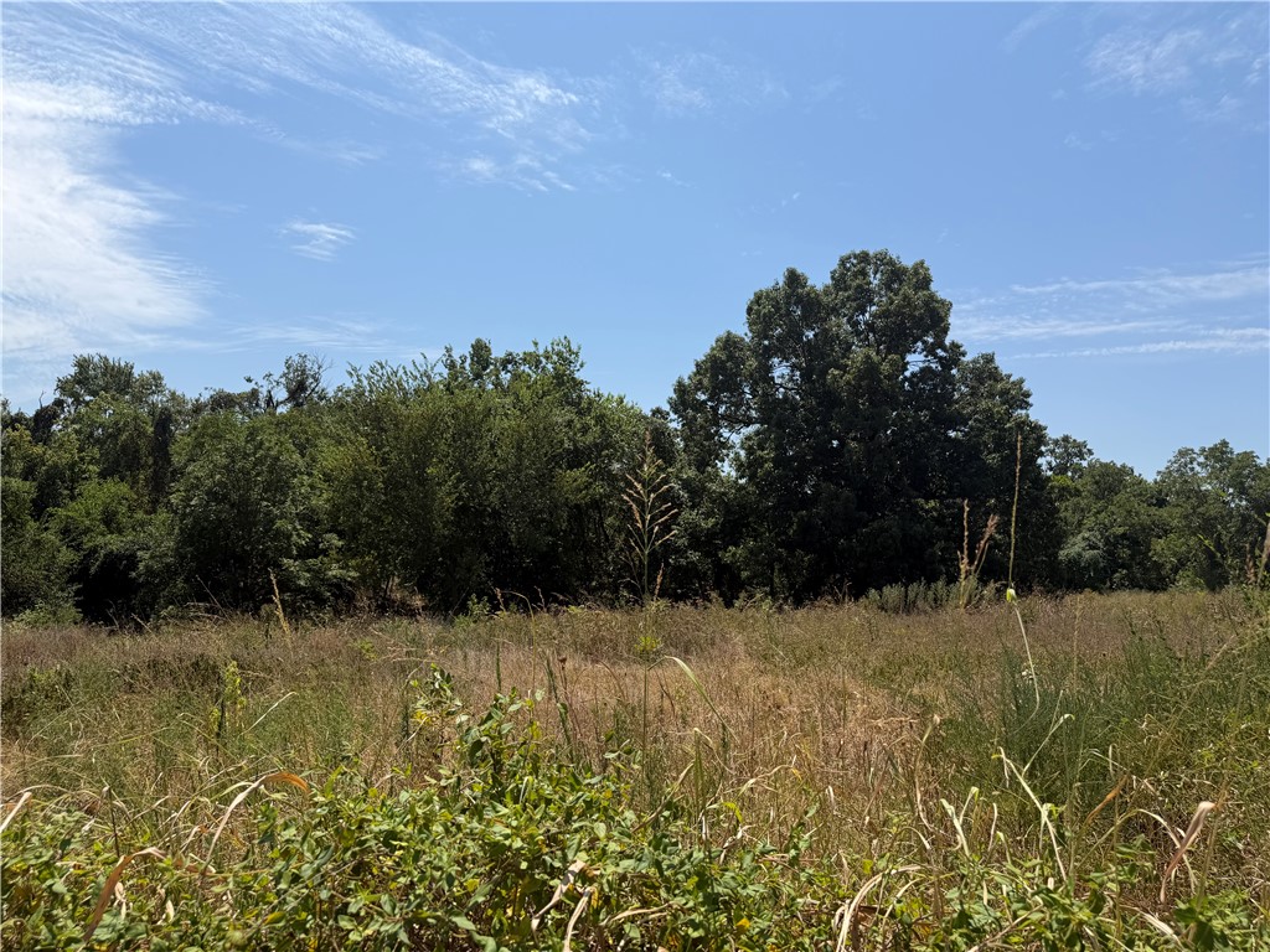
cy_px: 476
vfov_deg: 56.8
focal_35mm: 24
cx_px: 635
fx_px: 881
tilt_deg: +4.0
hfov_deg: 71.6
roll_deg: -1.4
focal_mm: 6.76
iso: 80
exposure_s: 1/6711
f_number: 1.78
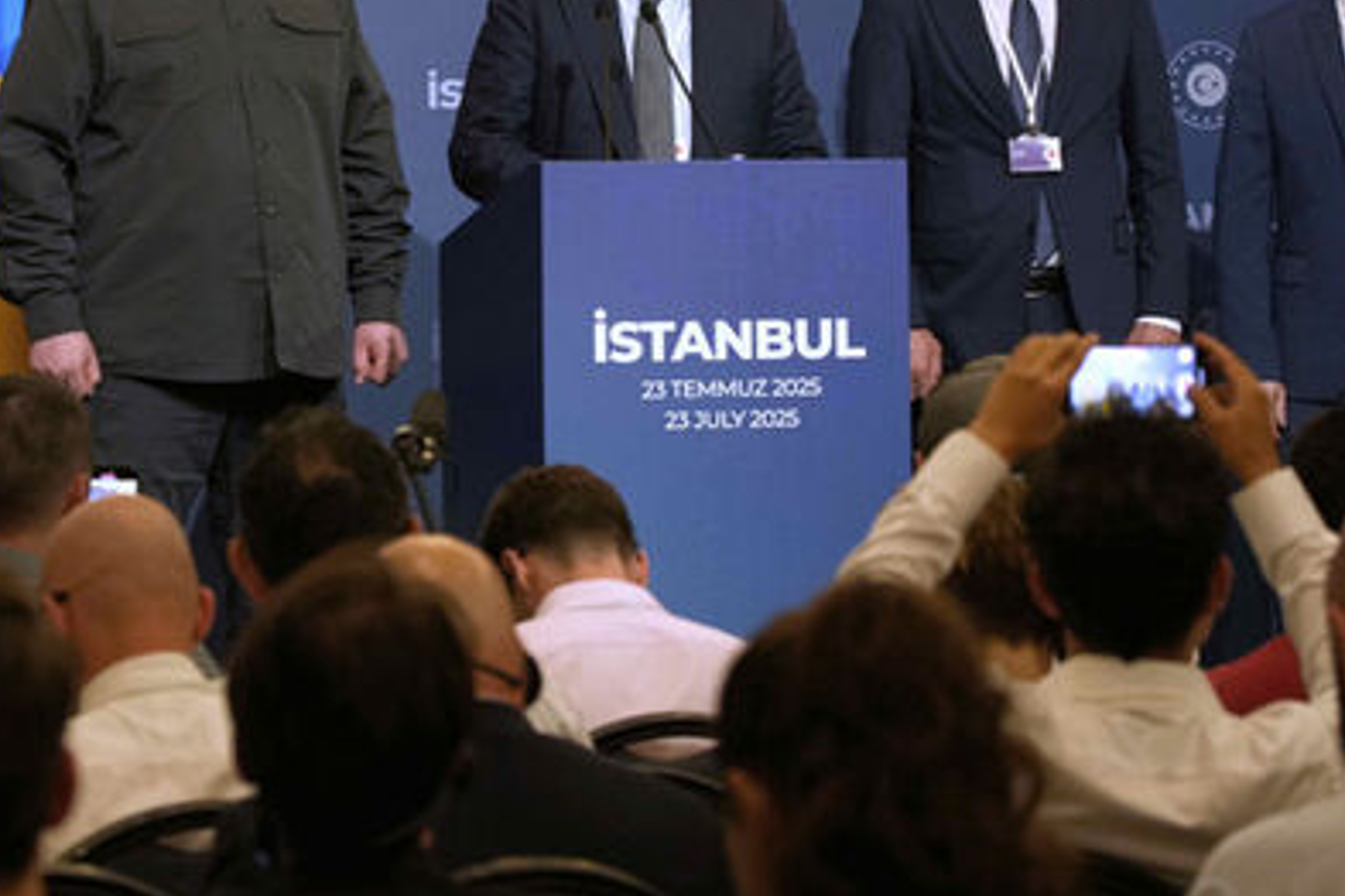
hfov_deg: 8.7
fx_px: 8854
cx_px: 589
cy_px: 132
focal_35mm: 237
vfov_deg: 5.8
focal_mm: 100
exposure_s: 1/50
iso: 1600
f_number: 4.5
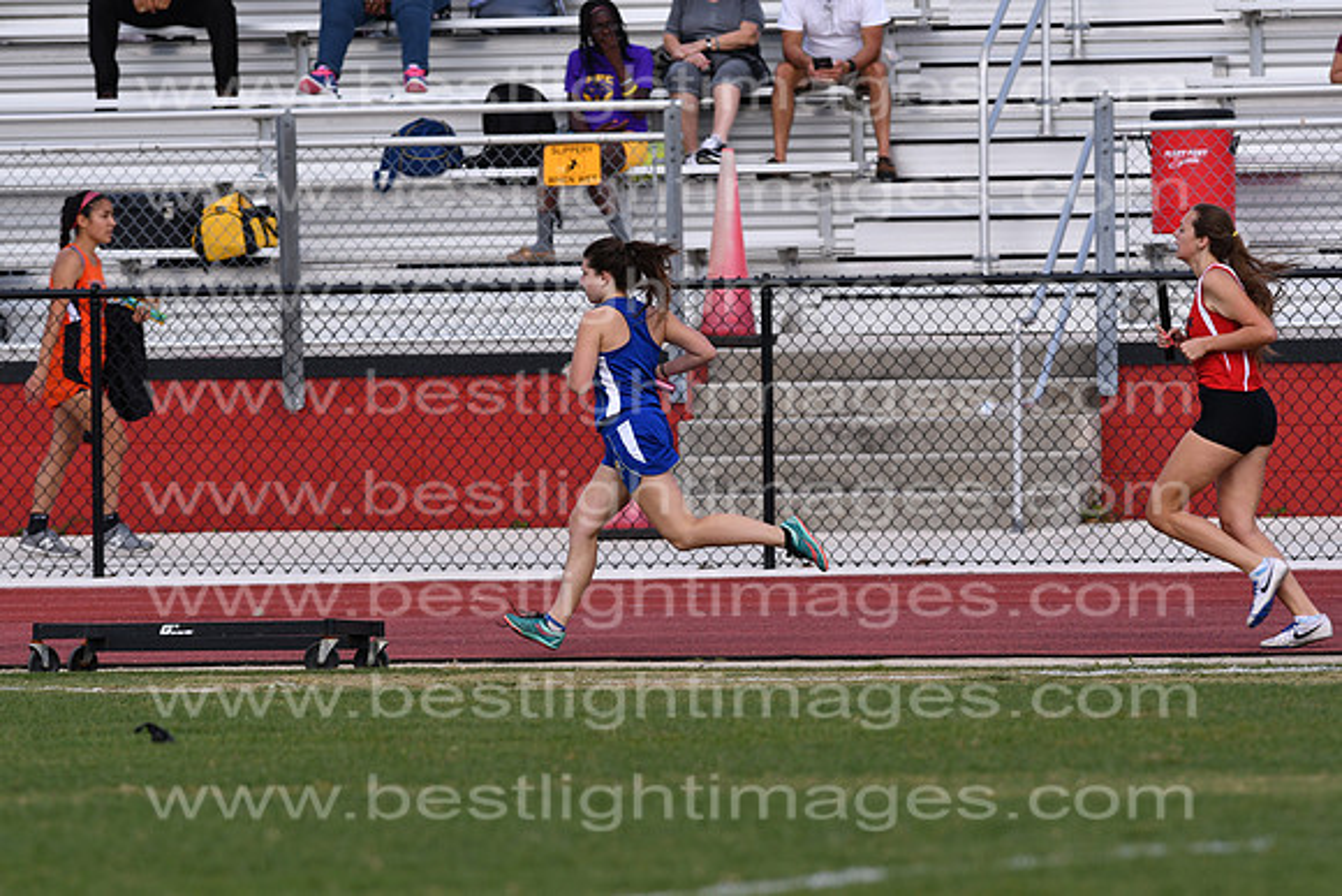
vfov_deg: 3.1
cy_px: 448
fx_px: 16778
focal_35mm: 450
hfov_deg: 4.6
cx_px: 671
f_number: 5.6
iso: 100
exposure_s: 1/500
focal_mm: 300
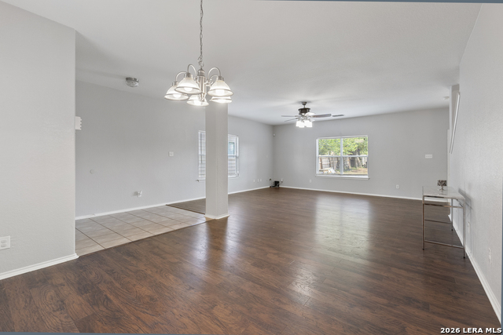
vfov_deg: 77.4
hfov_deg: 100.4
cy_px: 168
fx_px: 210
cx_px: 252
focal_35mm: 15
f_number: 6.3
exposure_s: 1/5
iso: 320
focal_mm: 10
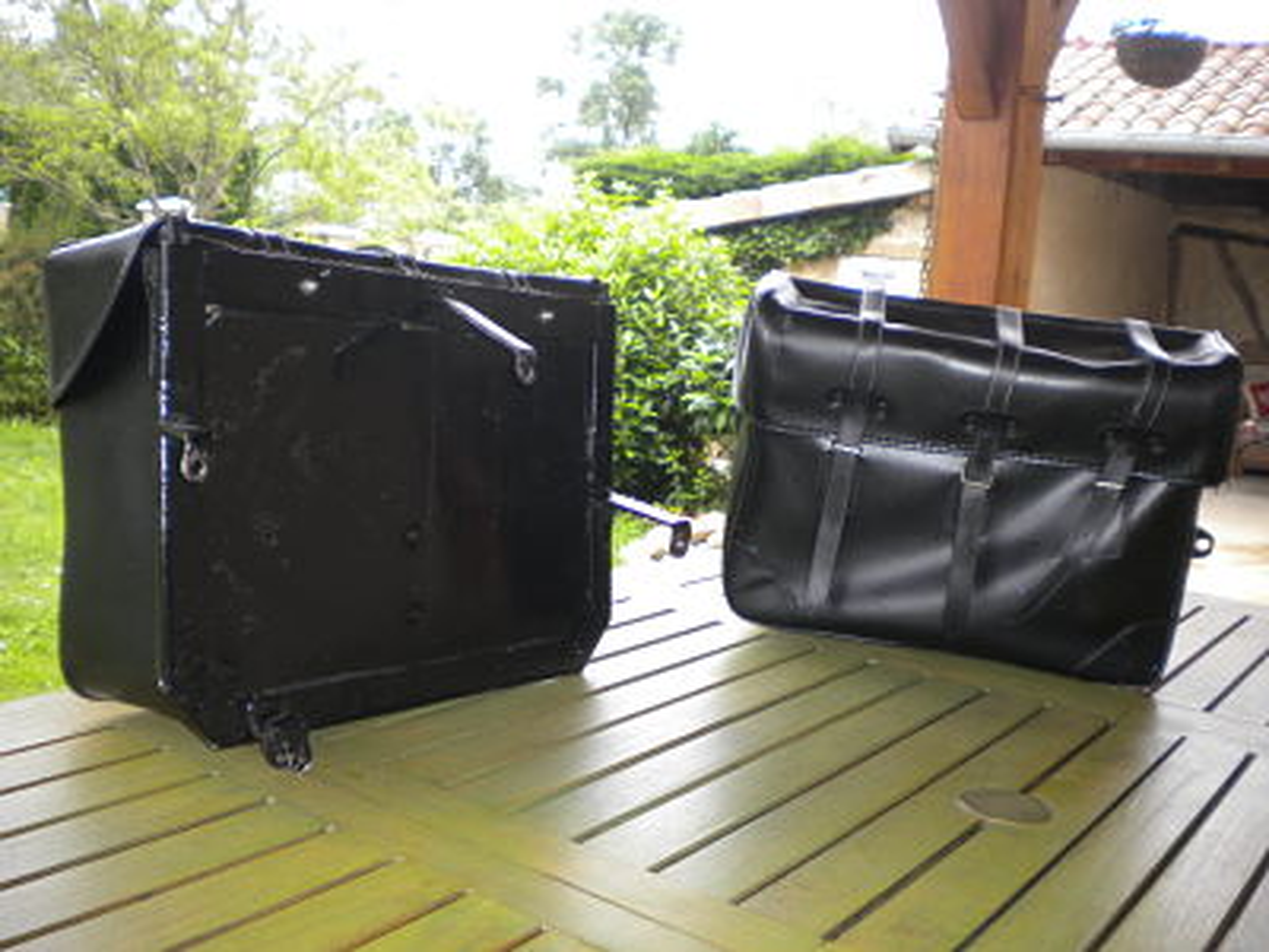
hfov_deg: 52.6
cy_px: 476
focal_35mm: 35
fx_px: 1283
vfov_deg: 40.7
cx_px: 634
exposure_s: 1/92.6
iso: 80
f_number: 3.1
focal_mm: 6.3
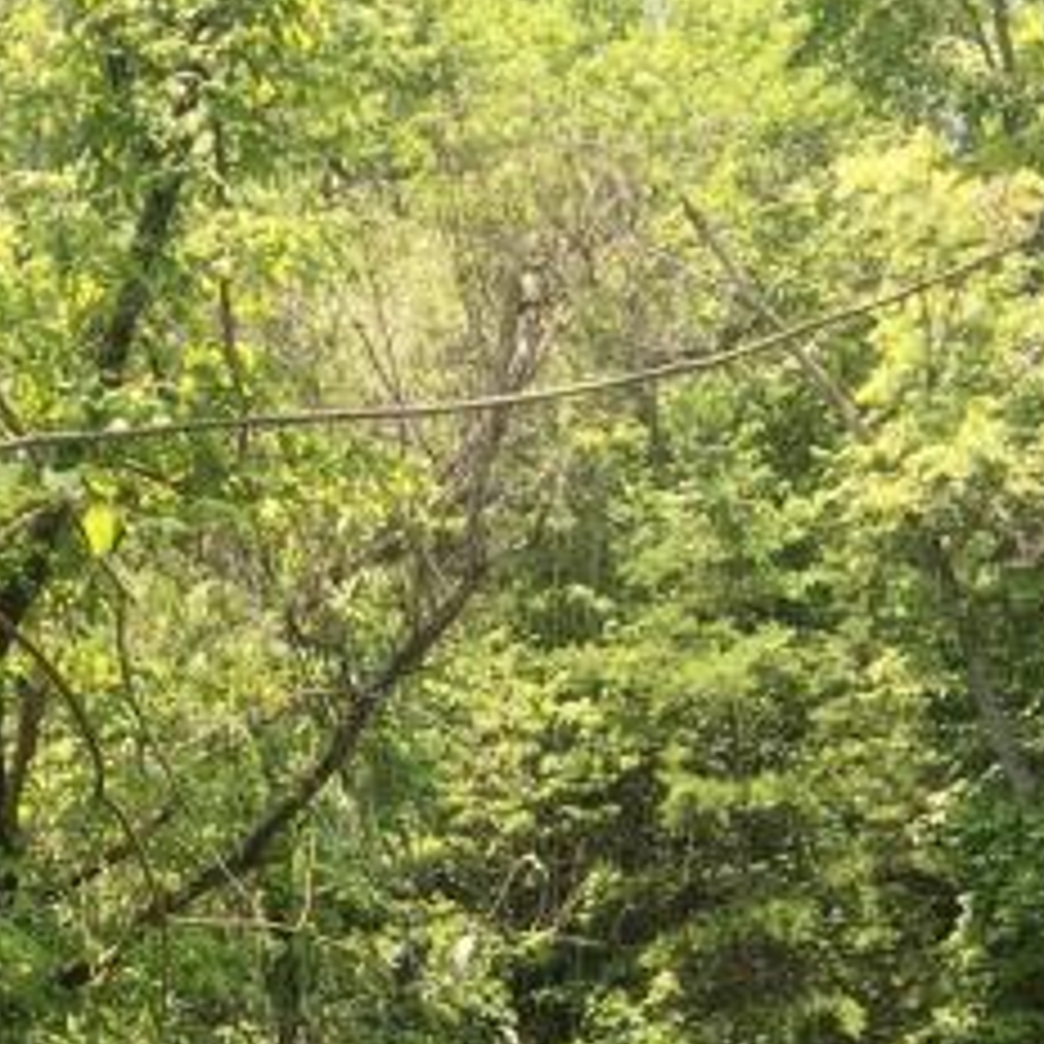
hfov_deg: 20.4
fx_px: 2900
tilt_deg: -2.5
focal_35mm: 85
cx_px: 536
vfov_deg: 18.2
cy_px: 1557
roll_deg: -4.5
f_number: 2.2
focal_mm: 4.15
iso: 25
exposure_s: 1/351
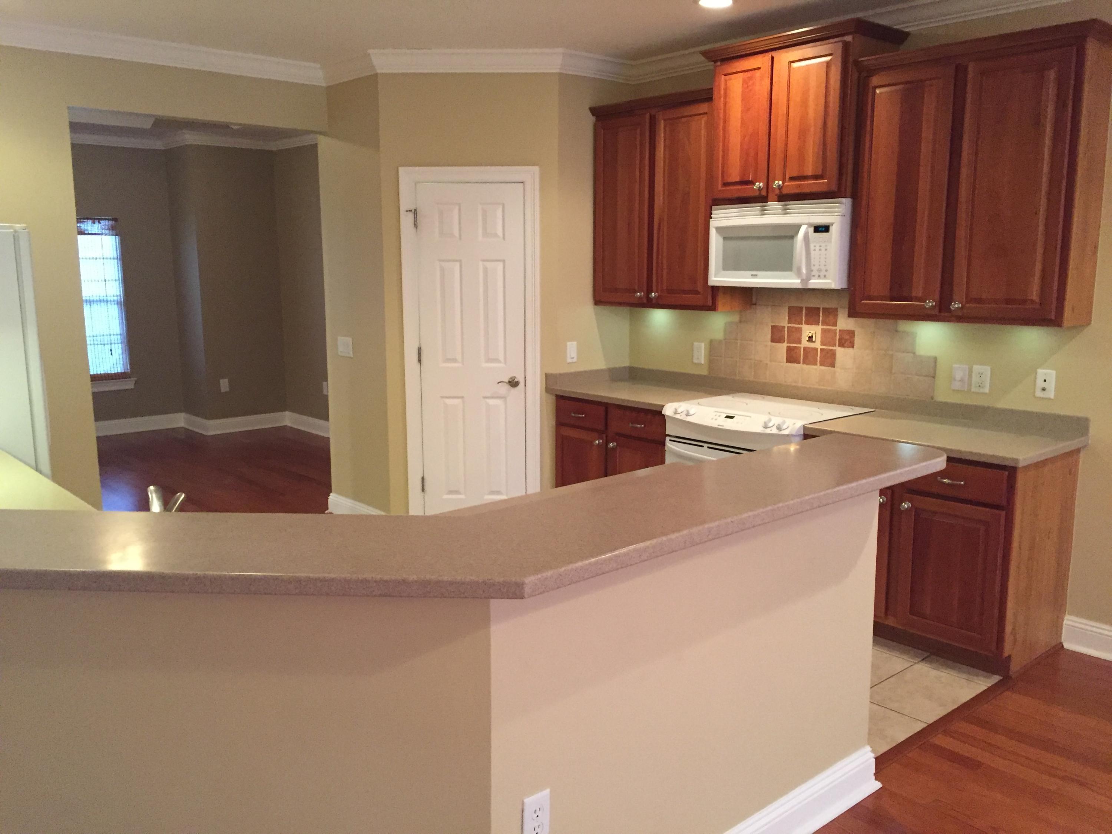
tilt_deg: -10.1
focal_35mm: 29
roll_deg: +0.3
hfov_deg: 61.7
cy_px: 417
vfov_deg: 48.2
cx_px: 556
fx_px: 932
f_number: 2.2
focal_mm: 4.15
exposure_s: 1/30
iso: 250
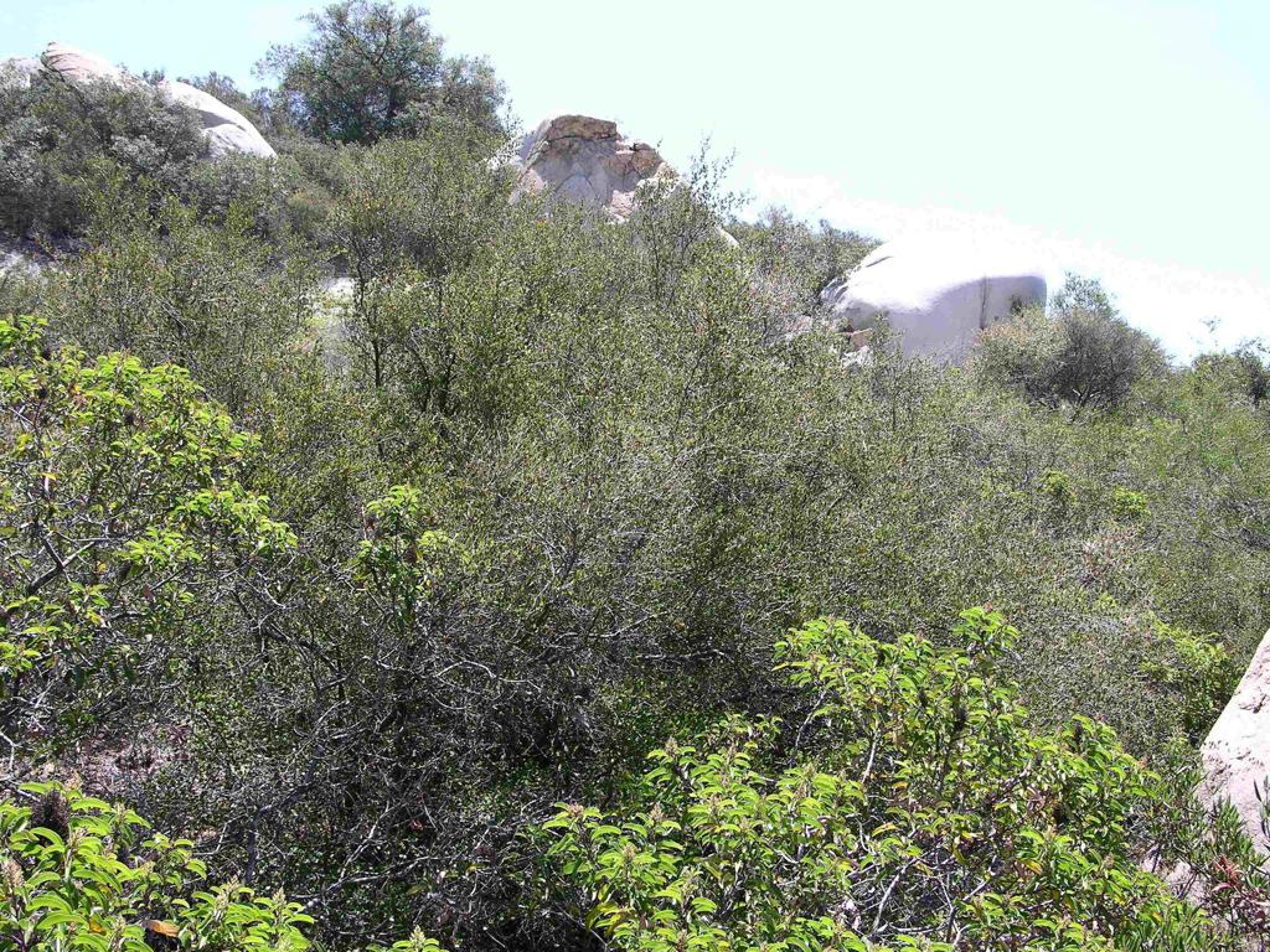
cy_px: 476
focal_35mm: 35
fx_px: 1284
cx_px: 635
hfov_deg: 52.6
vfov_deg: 40.7
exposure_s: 1/92.7
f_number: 6.3
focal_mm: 8.9
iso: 50
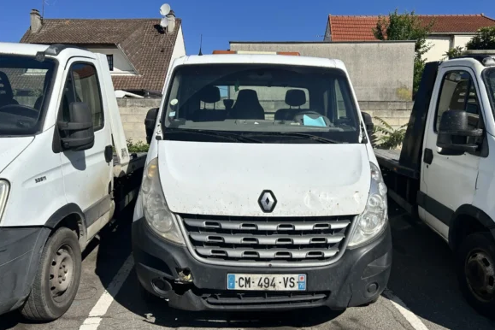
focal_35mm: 28
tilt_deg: -5.1
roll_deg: +0.0
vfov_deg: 46.4
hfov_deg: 65.5
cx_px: 247
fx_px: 385
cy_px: 171
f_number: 1.5
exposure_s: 1/8000
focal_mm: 5.7
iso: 50
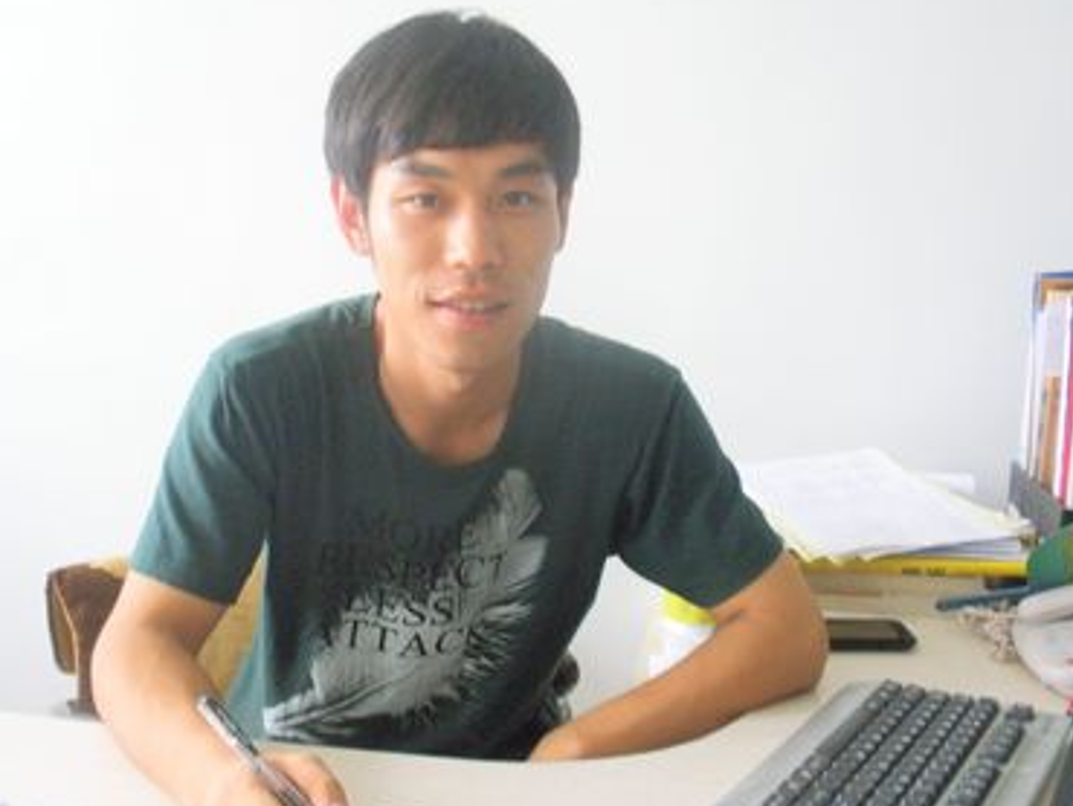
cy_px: 439
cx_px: 536
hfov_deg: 44.8
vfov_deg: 34.4
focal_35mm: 42
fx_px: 1303
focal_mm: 6.6
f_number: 3.5
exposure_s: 1/25
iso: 200
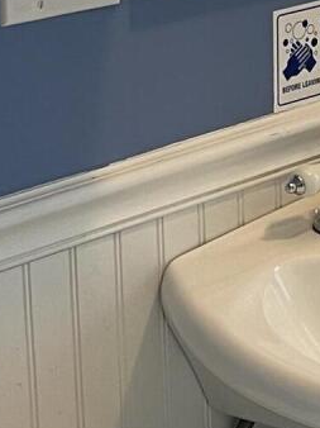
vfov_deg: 13.3
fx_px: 1827
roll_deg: +1.4
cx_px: 323
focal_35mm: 148
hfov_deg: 9.9
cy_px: 113
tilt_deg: -17.5
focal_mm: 5.1
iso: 80
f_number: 1.6
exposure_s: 1/60
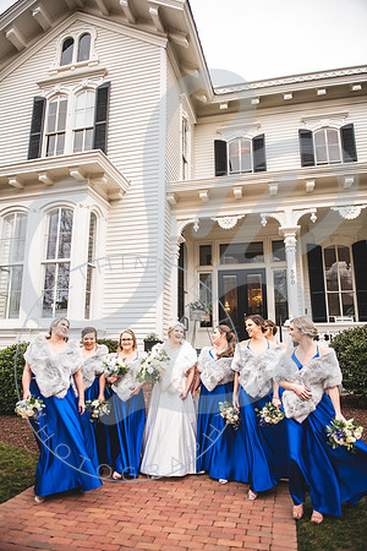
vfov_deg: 73.7
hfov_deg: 53.1
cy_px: 276
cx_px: 184
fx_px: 367
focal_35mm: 24
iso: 100
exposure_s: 1/250
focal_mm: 24
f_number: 2.8
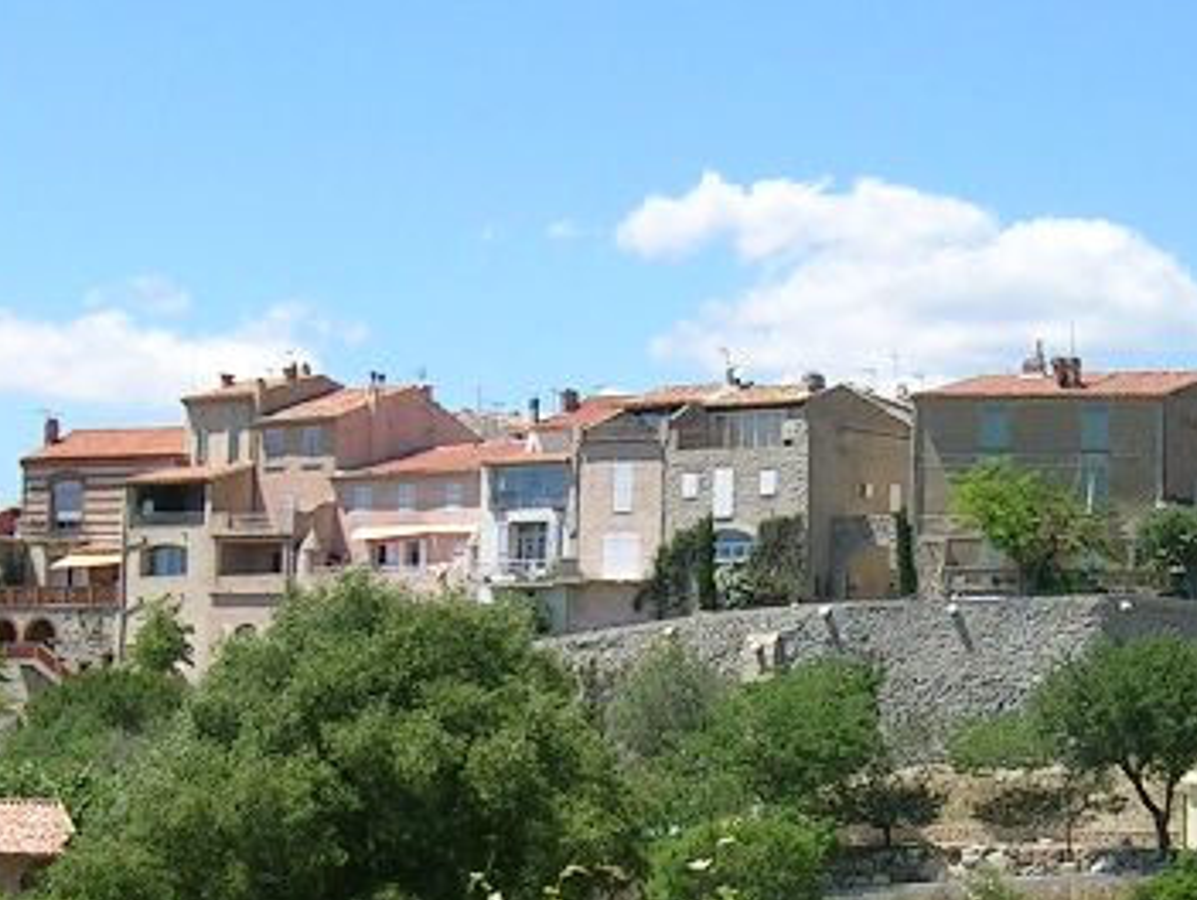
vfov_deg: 14.5
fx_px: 3531
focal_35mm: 102
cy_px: 648
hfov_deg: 19.2
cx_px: 781
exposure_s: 1/396
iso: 50
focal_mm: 5.4
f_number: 4.8
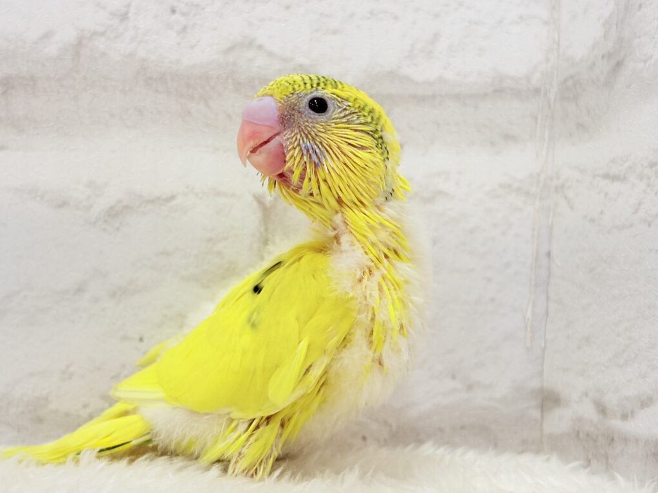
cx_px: 315
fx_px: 1159
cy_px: 269
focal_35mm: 61
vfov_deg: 24.0
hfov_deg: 31.7
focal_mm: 5.96
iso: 80
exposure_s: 1/100
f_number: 1.6
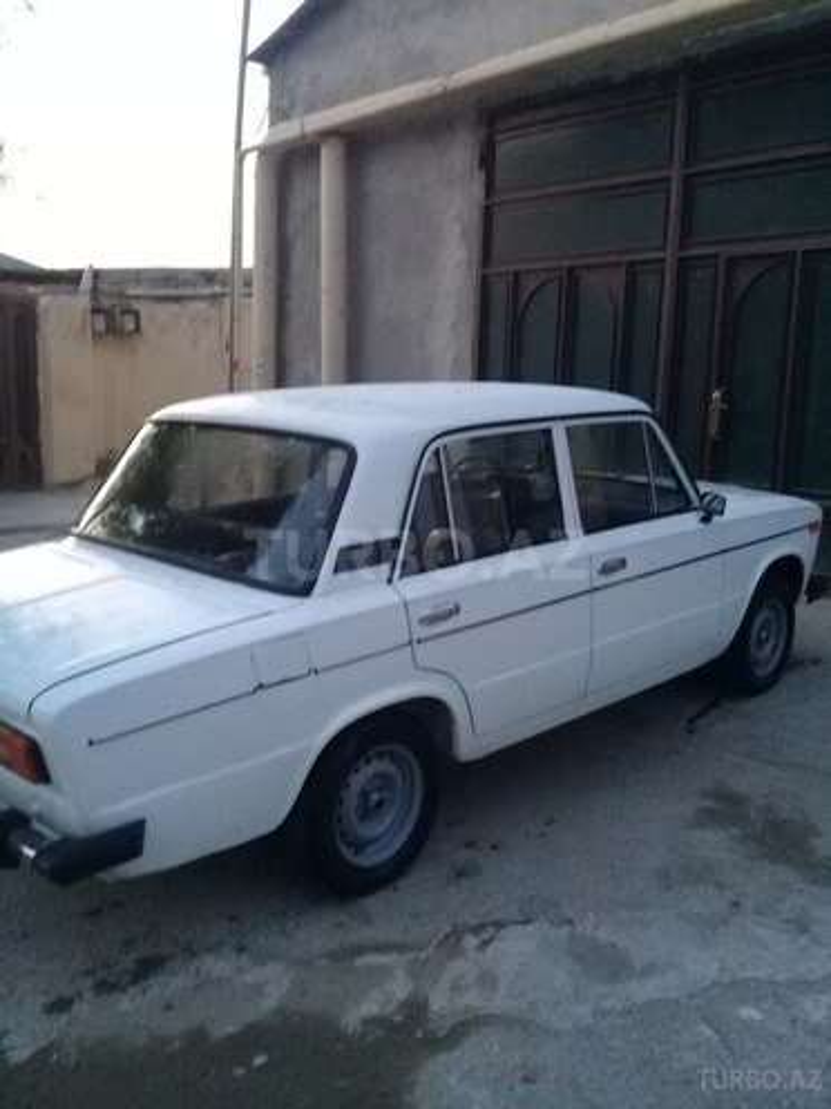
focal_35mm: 31
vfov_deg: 58.4
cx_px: 416
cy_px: 554
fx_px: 992
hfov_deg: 45.4
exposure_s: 1/17
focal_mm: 3.3
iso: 250
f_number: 2.2
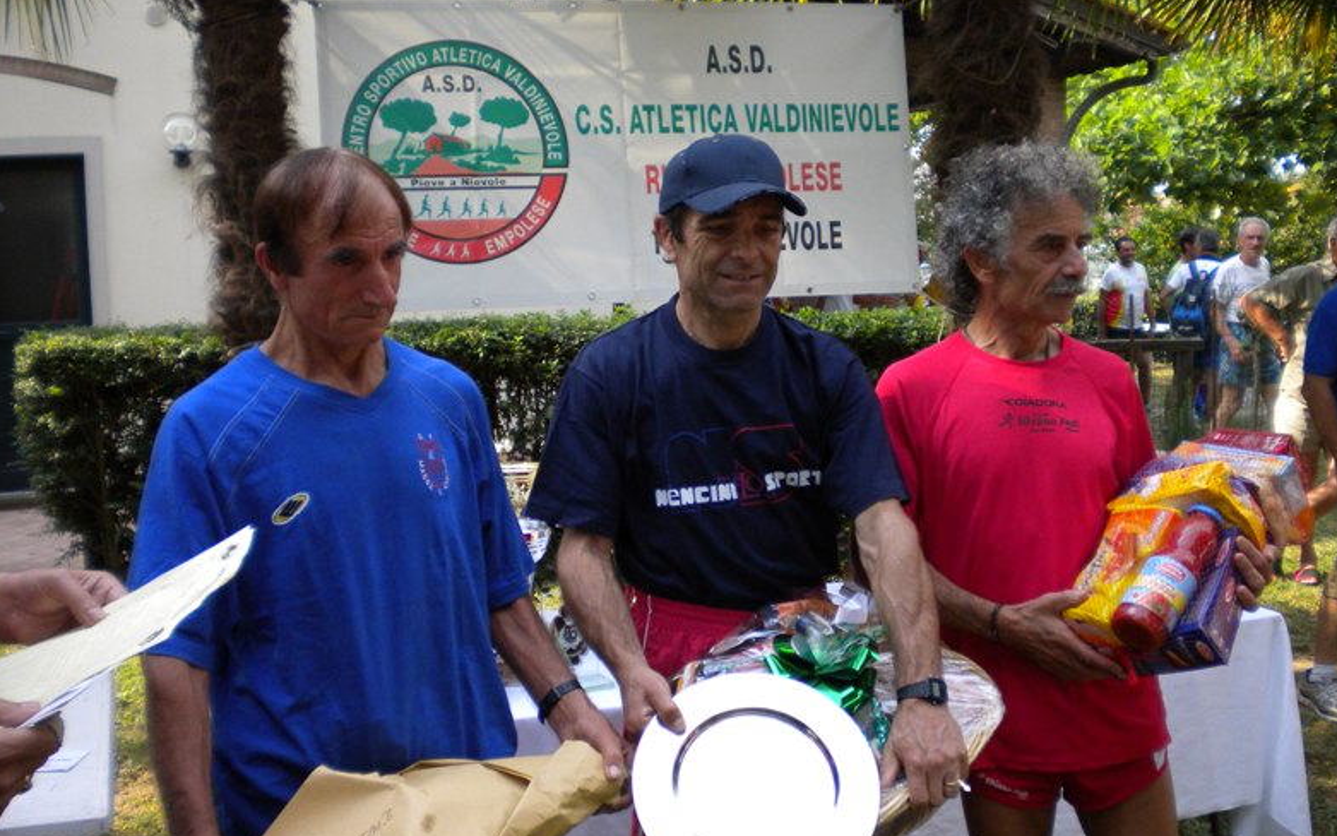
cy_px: 454
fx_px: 1385
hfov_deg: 51.5
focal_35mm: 38
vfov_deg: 33.6
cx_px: 669
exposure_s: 1/514
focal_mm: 6.3
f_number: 3.1
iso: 190
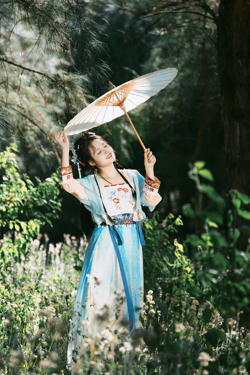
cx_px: 125
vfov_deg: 19.6
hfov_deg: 13.2
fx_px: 1083
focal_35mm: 104
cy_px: 188
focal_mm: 104
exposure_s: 1/1600
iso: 400
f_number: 2.8
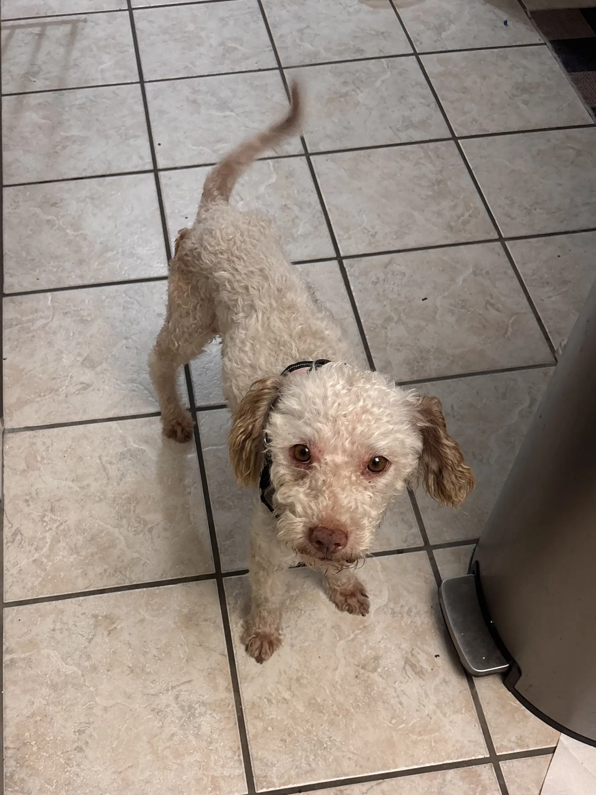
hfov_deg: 53.1
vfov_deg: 67.3
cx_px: 298
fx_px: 597
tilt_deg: -59.3
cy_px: 398
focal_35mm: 26
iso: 250
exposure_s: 1/60
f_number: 1.6
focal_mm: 5.96
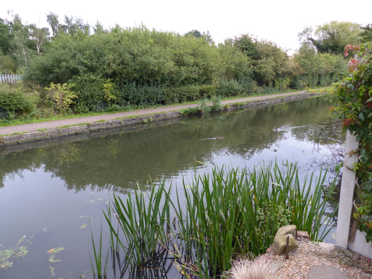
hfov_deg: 69.4
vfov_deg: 54.9
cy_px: 140
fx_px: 269
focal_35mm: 25
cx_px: 186
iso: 200
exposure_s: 1/60
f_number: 2.8
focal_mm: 4.5
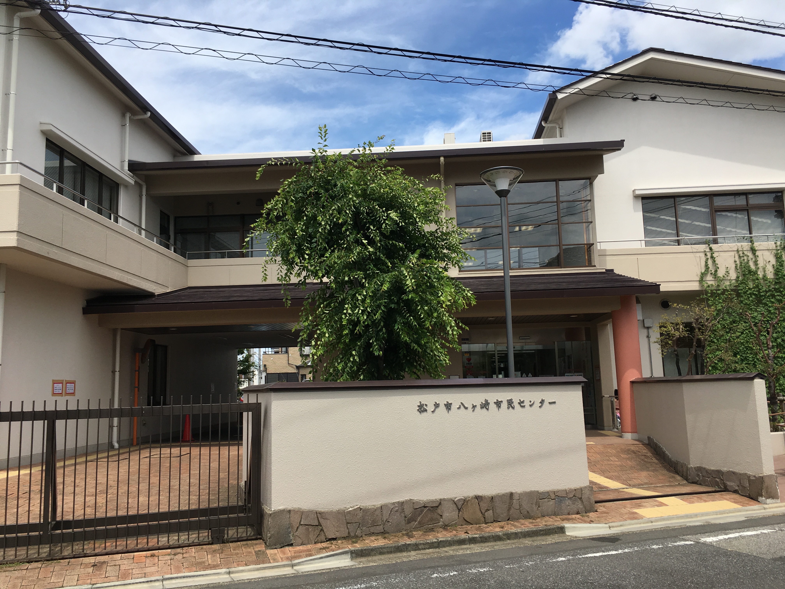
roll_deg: +1.1
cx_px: 392
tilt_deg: +11.8
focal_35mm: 29
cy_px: 294
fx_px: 658
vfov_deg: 48.2
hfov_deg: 61.7
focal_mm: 4.15
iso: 25
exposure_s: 1/1261
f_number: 2.2
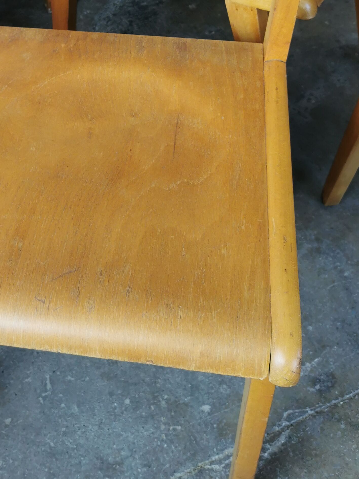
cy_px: 104
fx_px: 719
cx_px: 112
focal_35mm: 52
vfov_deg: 35.7
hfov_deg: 27.8
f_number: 1.6
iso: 64
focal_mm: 5.56
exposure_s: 1/120
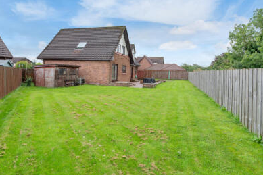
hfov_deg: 76.7
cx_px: 138
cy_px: 74
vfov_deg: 55.4
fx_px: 166
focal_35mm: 23
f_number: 9
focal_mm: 18.6
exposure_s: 1/100
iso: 100
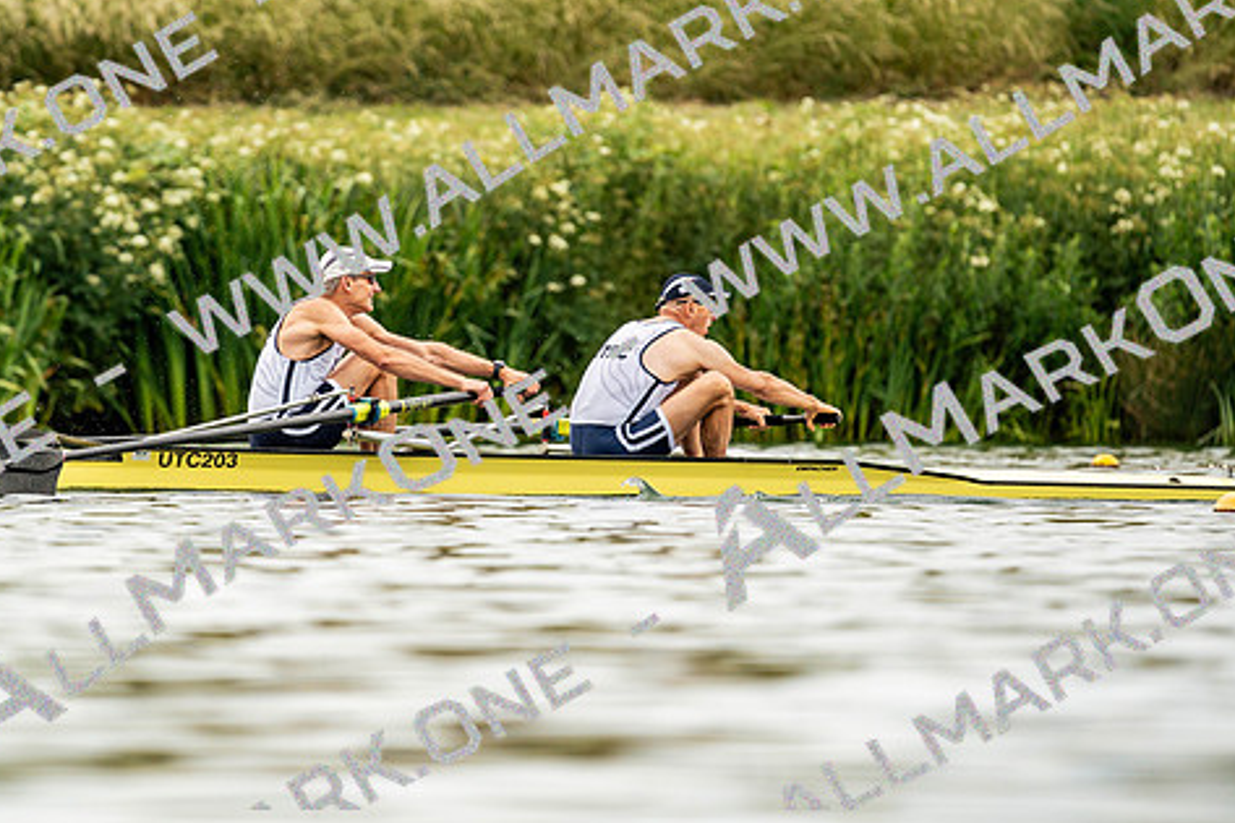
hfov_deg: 2.8
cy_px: 362
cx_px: 491
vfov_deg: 1.9
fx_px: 25239
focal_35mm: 736
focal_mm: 600
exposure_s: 1/2000
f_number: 6.3
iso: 500
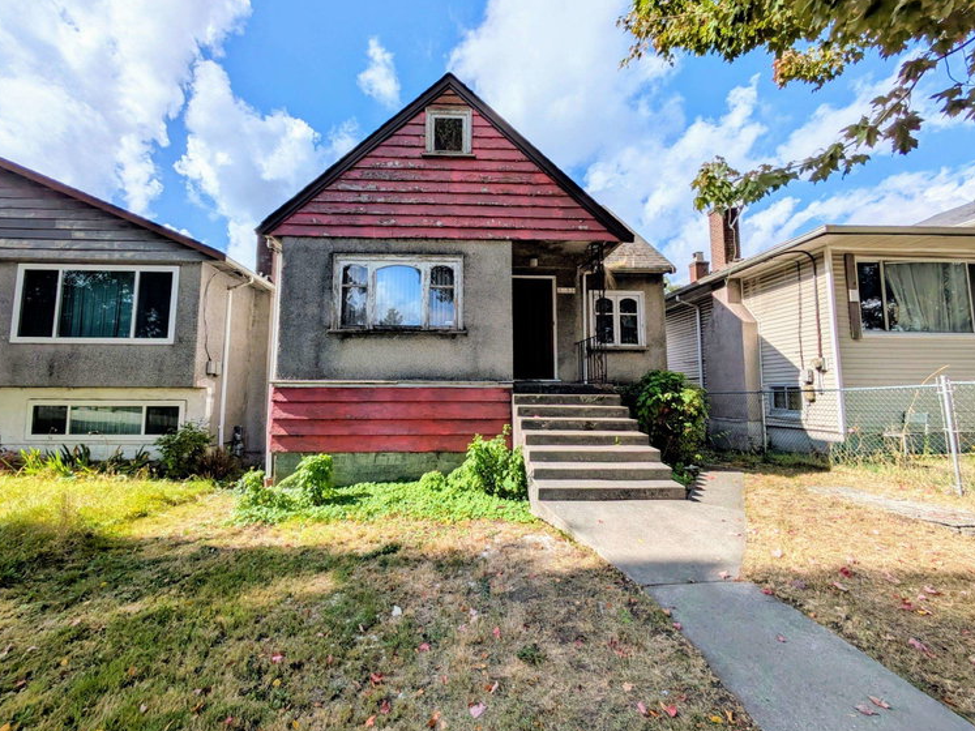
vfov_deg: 81.7
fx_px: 422
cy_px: 356
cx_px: 461
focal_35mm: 15
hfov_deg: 98.1
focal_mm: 1.83
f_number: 2.2
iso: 49
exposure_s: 1/3012
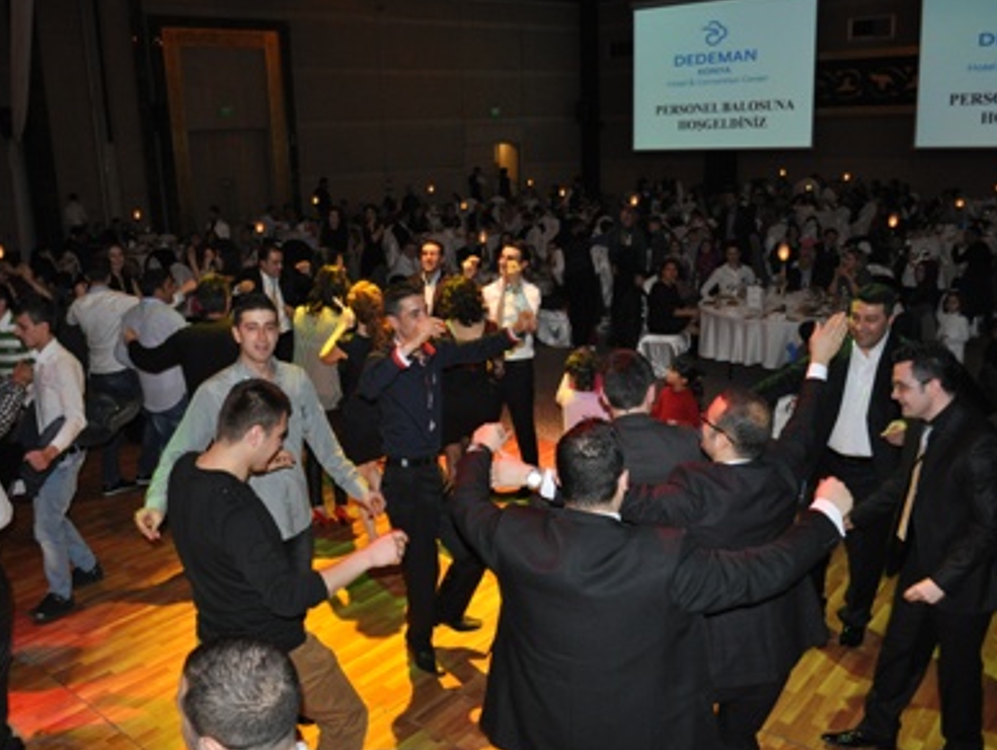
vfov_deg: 46.9
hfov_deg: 59.8
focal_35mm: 30
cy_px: 371
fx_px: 865
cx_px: 456
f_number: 3.5
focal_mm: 18
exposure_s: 1/60
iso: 800
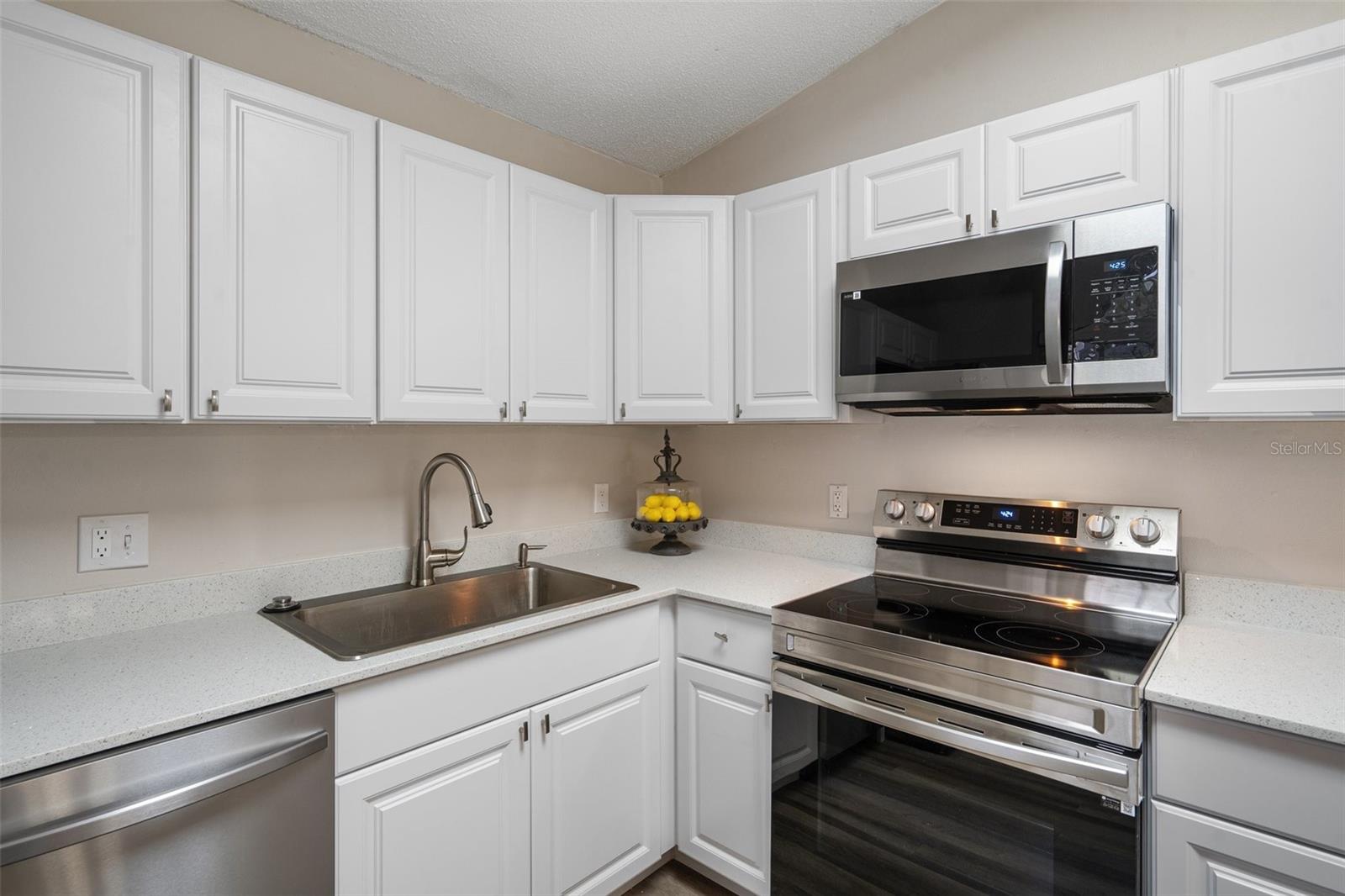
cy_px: 448
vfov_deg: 70.4
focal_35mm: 17
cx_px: 672
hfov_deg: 93.3
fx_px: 635
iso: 320
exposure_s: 1/1.25
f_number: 8
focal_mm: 17
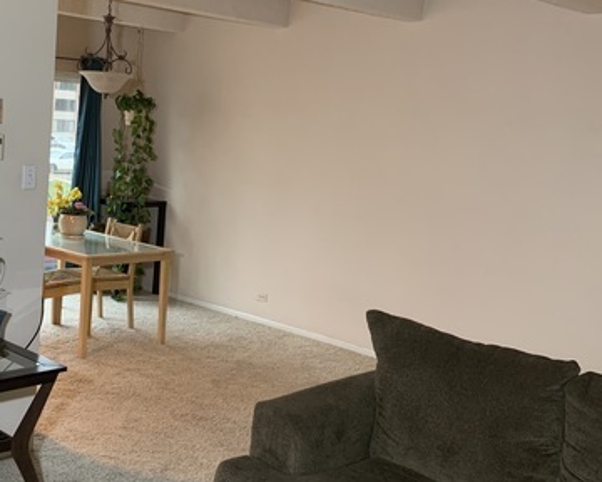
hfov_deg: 38.9
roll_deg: -3.6
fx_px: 837
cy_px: 194
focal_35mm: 47
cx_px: 183
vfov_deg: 32.0
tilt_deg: -4.8
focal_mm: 4.25
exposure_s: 1/40
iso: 250
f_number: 1.8
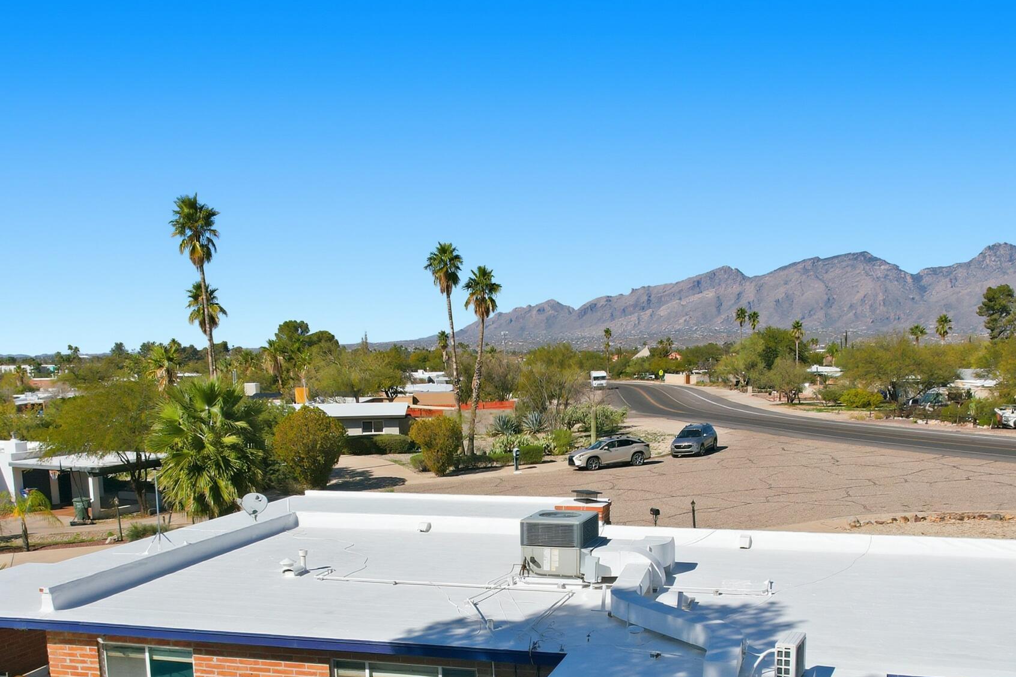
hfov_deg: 49.6
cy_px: 595
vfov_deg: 32.7
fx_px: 1101
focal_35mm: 39
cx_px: 516
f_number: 2.8
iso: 100
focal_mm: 8.4
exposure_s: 1/4000
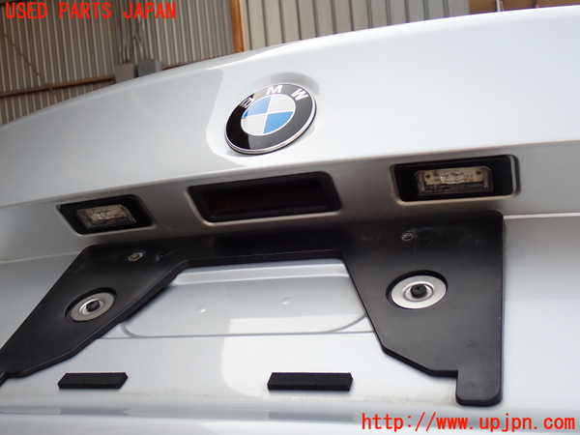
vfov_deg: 35.1
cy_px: 218
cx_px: 290
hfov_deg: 45.8
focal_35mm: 41
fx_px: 687
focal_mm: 7.31
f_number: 4
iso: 100
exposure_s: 1/200
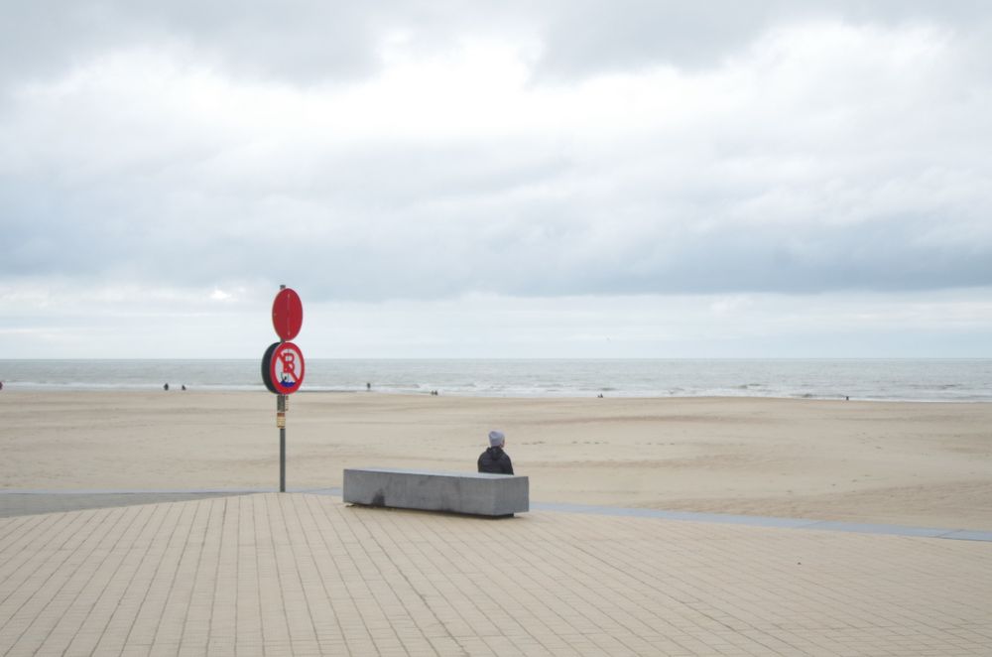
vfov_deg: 31.7
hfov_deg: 46.5
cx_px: 496
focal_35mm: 42
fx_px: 1155
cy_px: 328
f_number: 6.3
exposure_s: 1/250
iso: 800
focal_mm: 28
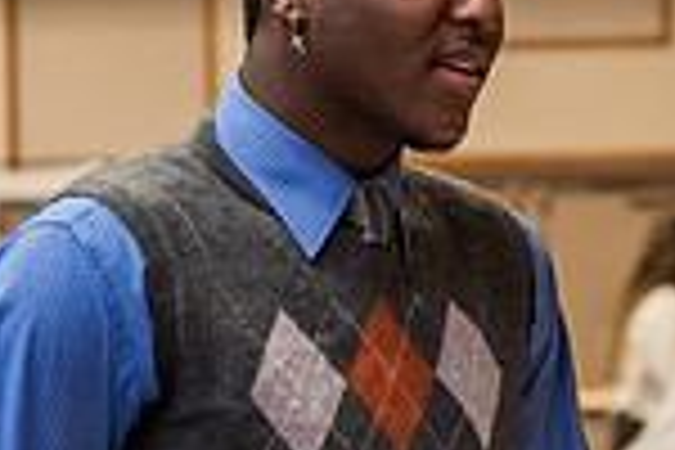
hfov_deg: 10.2
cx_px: 549
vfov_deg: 6.8
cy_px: 295
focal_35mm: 201
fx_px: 3768
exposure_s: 1/200
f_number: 3.2
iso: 2500
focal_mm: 52
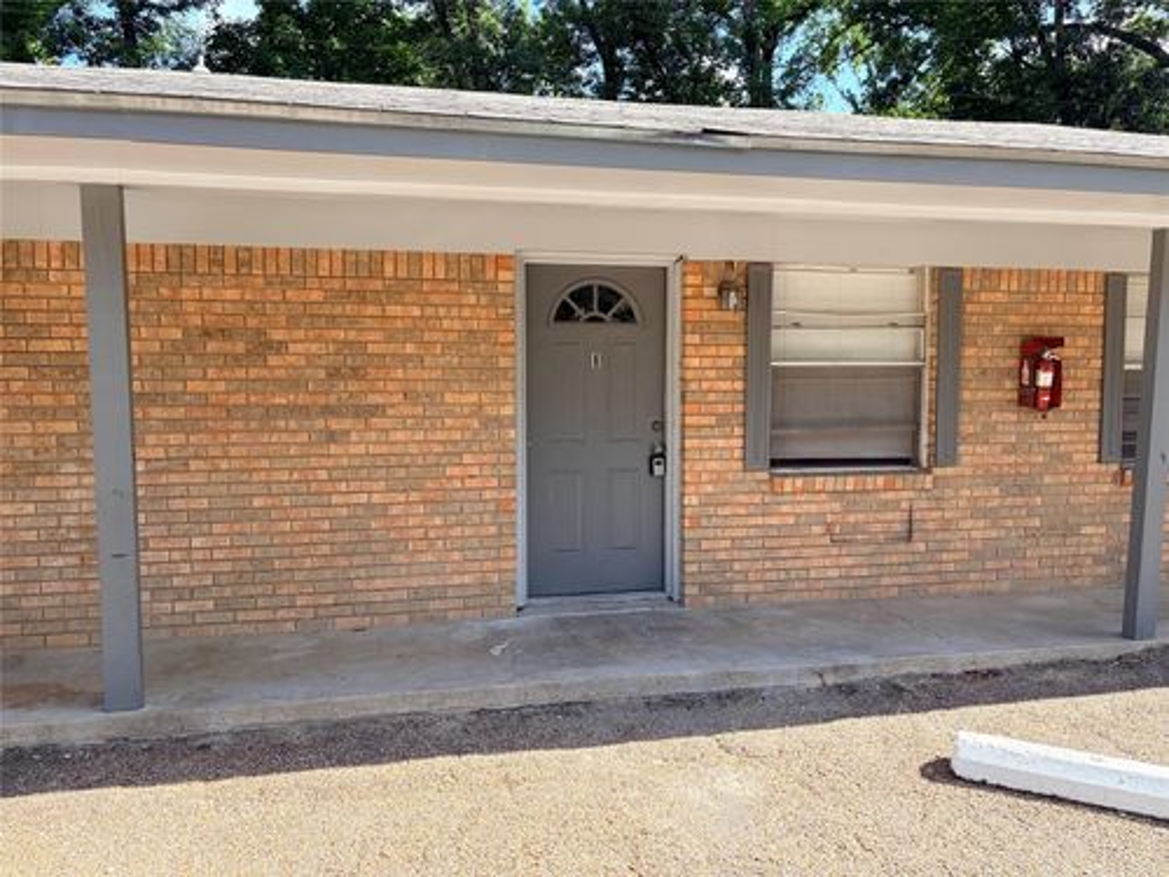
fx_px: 878
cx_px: 584
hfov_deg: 67.3
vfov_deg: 53.1
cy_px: 438
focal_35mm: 26
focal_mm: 5.96
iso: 64
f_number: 1.6
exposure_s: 1/1081
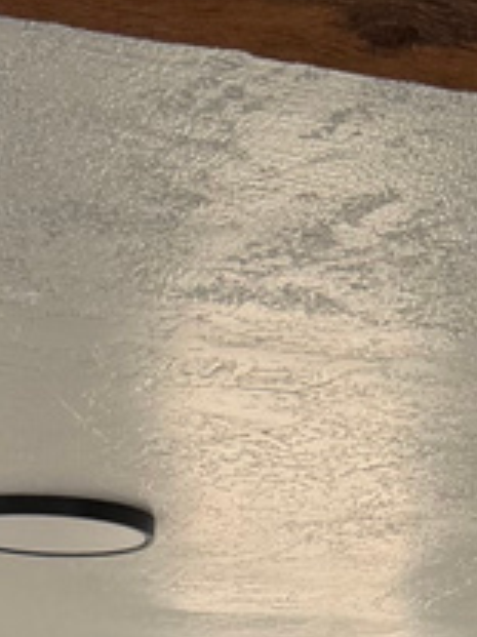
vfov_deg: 9.9
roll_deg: -0.8
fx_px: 3274
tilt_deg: -4.9
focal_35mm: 178
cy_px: 1477
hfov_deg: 8.3
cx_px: 409
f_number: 1.78
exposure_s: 1/186
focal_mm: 6.76
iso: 80
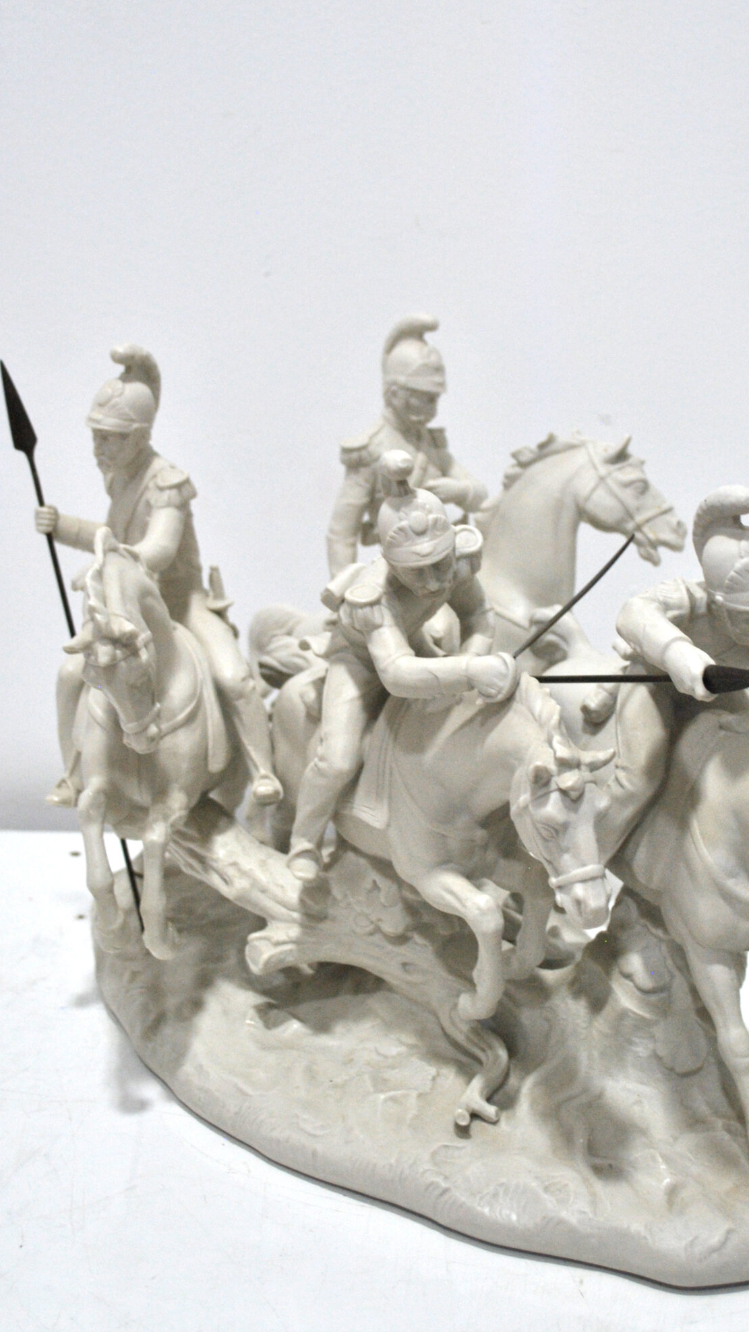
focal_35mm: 53
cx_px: 427
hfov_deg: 22.6
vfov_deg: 39.1
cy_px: 559
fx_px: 1872
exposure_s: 1/60
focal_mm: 26
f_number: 4.2
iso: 400
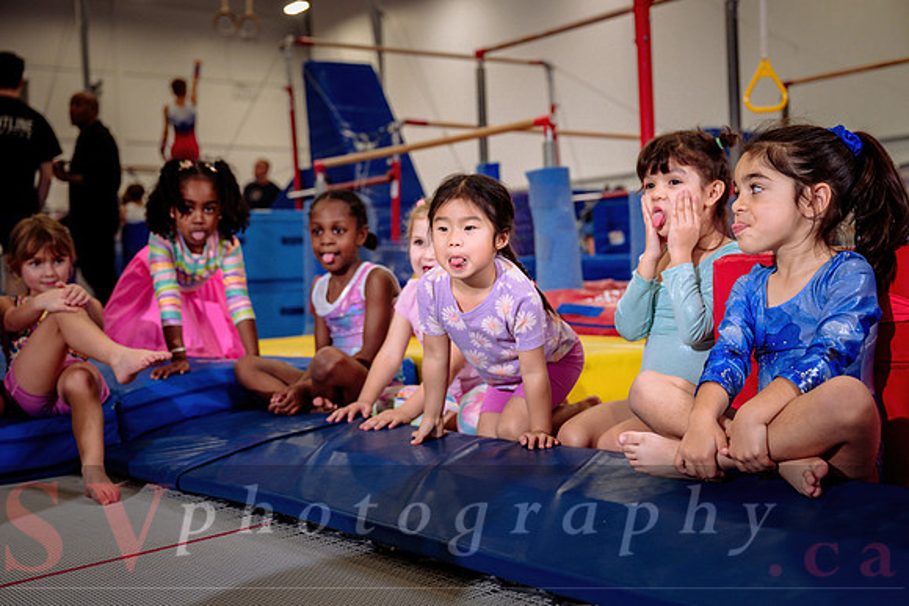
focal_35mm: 48
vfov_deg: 28.0
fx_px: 1215
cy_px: 317
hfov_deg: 41.0
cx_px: 475
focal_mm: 46
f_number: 3.5
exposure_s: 1/400
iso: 1600
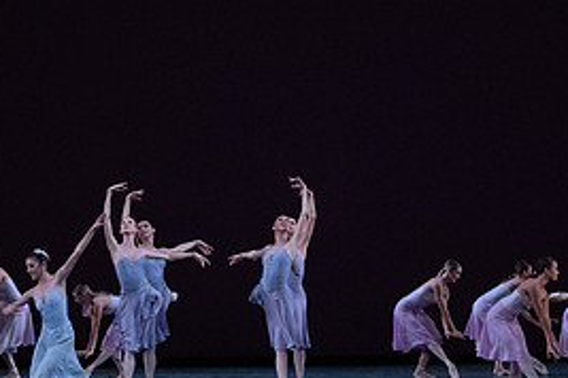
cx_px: 279
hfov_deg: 13.5
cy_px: 105
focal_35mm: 152
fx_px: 2398
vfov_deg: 9.0
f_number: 13
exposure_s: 1/400
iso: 12800
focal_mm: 70
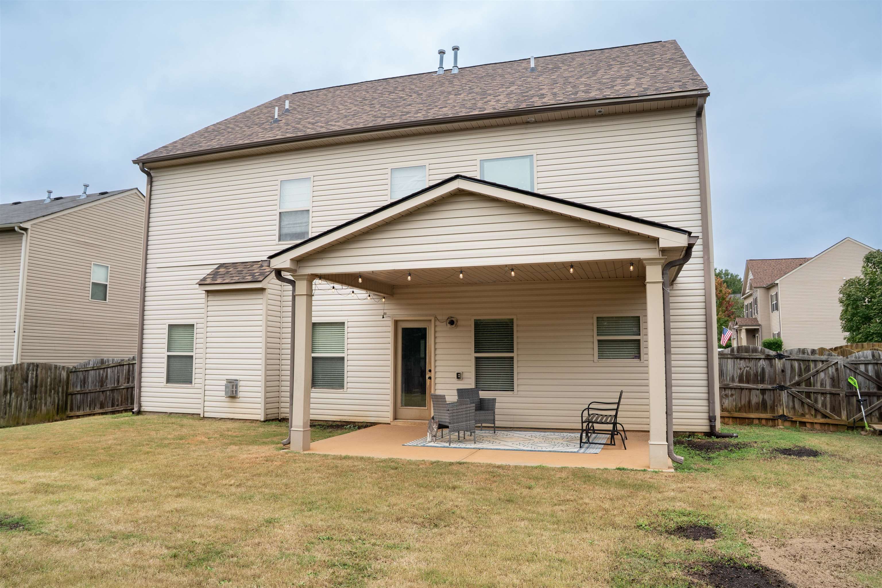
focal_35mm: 24
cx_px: 441
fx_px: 588
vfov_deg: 53.1
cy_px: 294
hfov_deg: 73.7
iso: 320
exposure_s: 1/200
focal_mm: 24
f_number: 8
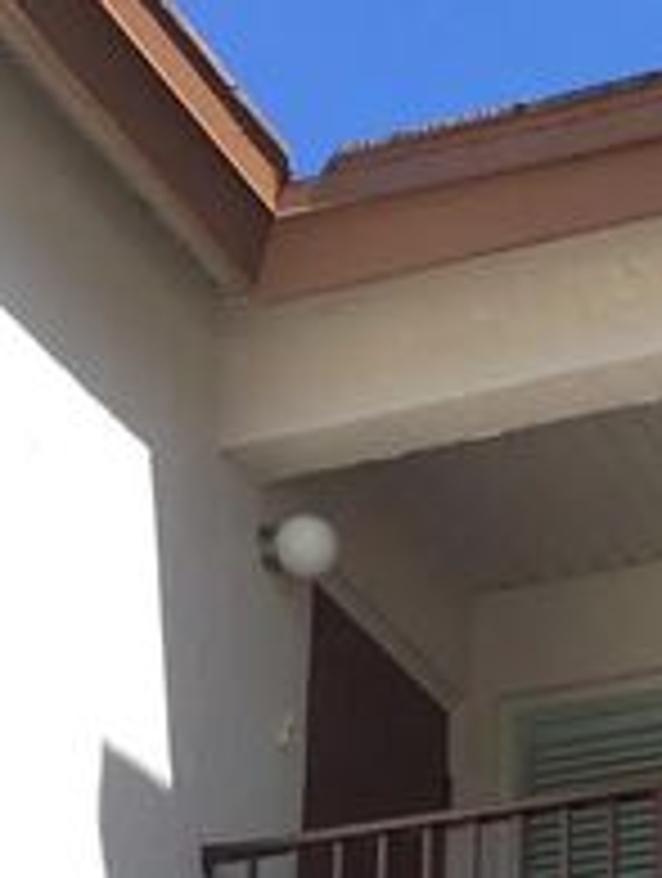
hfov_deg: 15.3
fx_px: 2414
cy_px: 932
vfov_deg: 19.8
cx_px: 680
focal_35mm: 95
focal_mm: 4.15
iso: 25
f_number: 2.2
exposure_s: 1/509
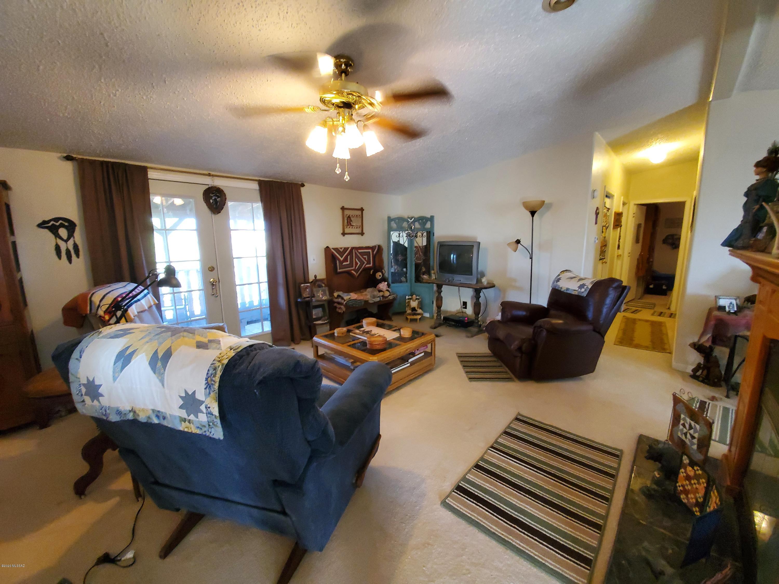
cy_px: 292
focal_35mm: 13
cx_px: 390
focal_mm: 1.8
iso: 400
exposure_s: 1/29
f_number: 2.2
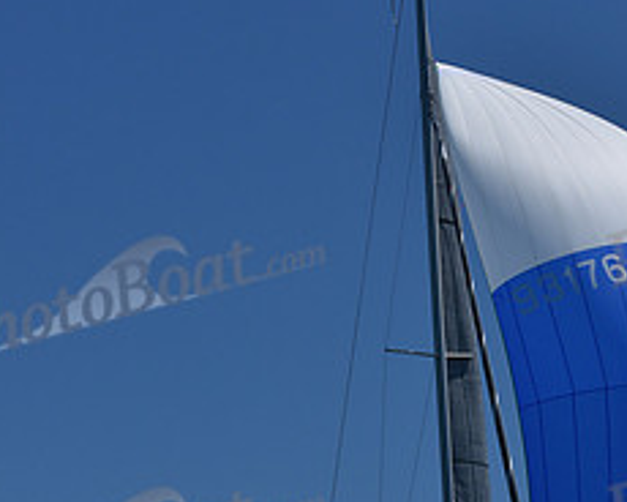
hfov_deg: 11.6
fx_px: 3080
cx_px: 468
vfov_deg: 9.2
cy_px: 649
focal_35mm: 166
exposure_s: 1/800
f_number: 7.1
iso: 250
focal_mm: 70
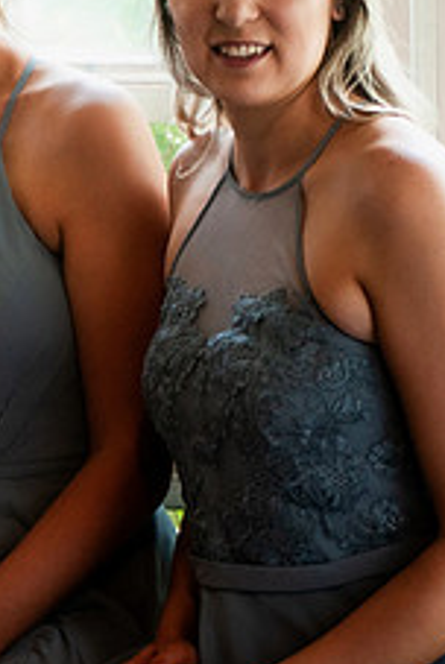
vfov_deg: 9.8
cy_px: 165
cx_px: -310
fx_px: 3887
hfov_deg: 6.4
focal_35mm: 210
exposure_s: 1/60
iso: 450
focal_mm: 55
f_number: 4
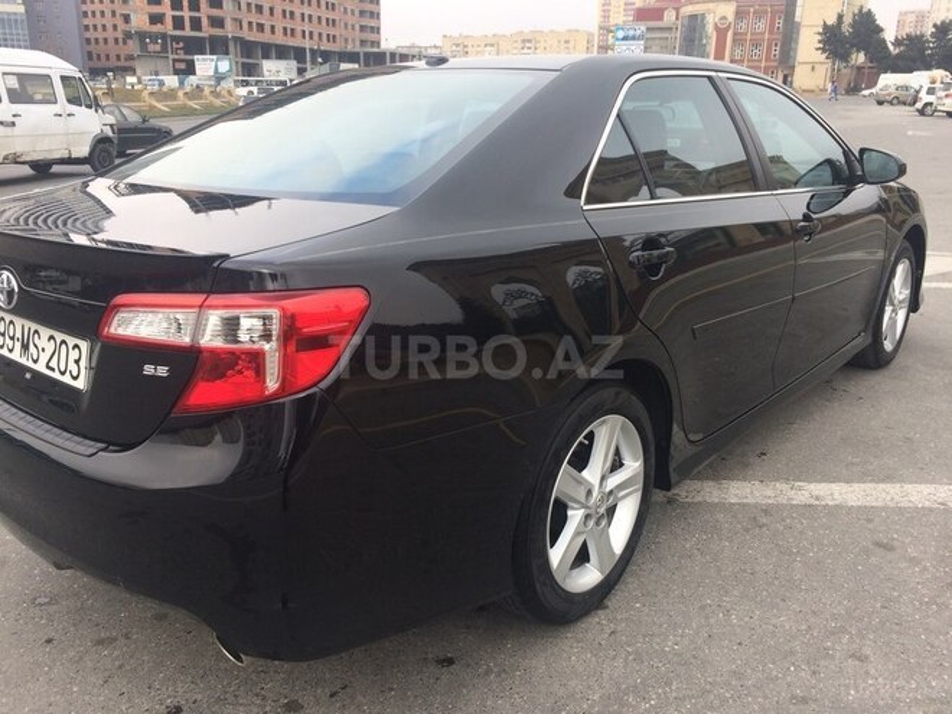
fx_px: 798
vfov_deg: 48.2
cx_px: 476
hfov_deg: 61.7
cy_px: 357
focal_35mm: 29
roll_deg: -1.7
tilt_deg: -19.2
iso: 32
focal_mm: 4.15
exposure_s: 1/414
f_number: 2.2
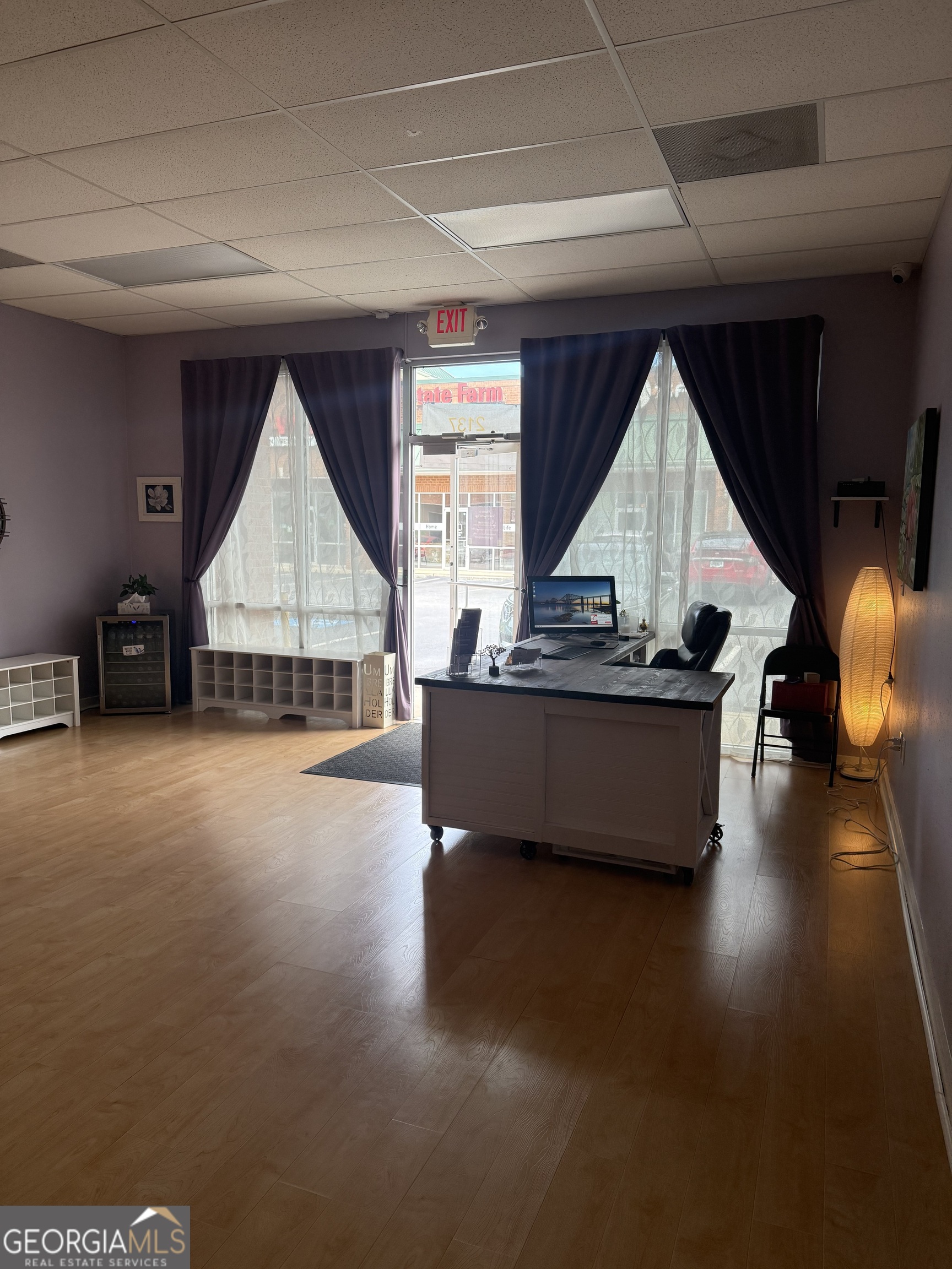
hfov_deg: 56.8
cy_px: 634
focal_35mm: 24
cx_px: 476
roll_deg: -1.2
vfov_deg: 71.6
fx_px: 880
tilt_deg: -5.2
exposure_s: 1/212
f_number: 1.78
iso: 200
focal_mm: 6.76
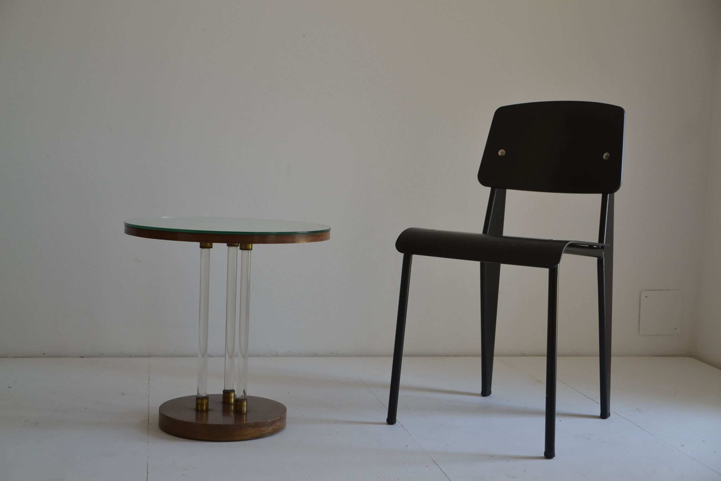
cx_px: 360
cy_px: 240
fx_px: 1021
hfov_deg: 38.9
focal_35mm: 51
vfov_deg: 26.5
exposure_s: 1/30
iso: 400
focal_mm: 34
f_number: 4.5
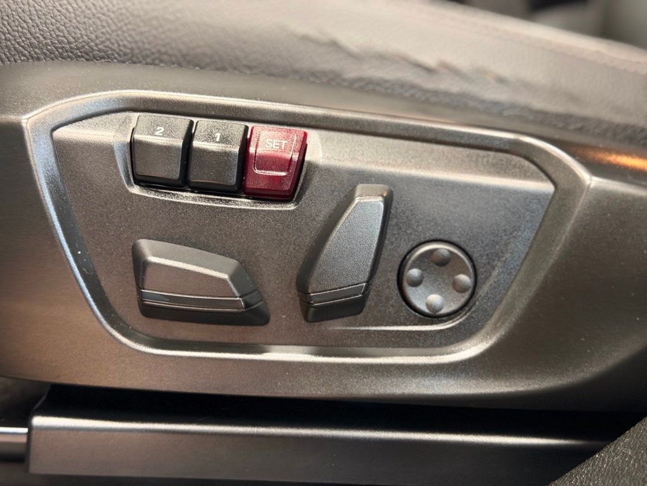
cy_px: 243
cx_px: 324
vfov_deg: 30.3
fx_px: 897
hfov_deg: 39.7
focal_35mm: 48
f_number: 1.78
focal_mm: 6.76
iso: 500
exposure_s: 1/30
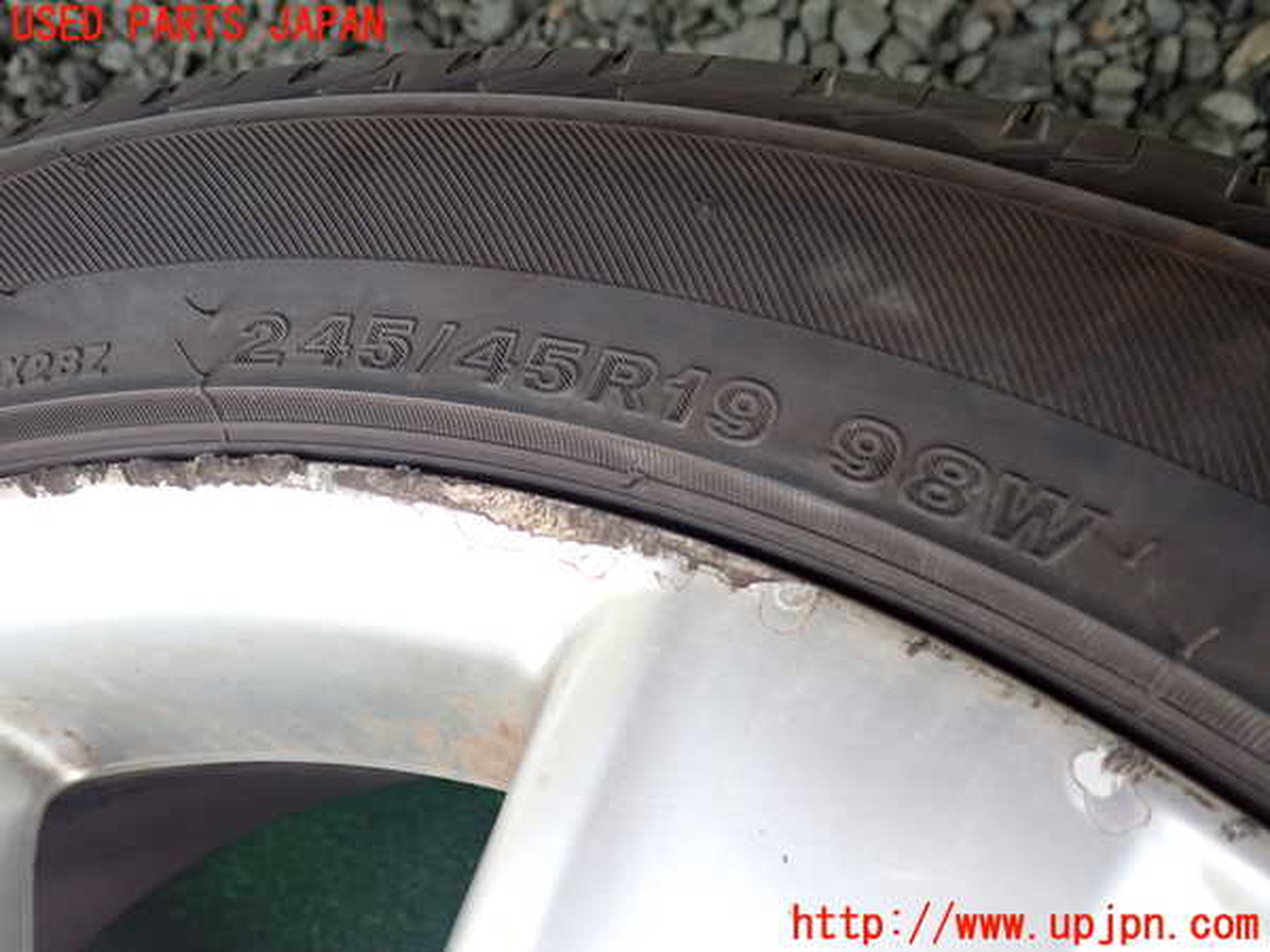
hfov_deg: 60.0
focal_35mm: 30
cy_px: 476
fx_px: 1101
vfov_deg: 46.8
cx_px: 635
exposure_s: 1/200
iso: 320
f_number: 2.3
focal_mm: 5.4
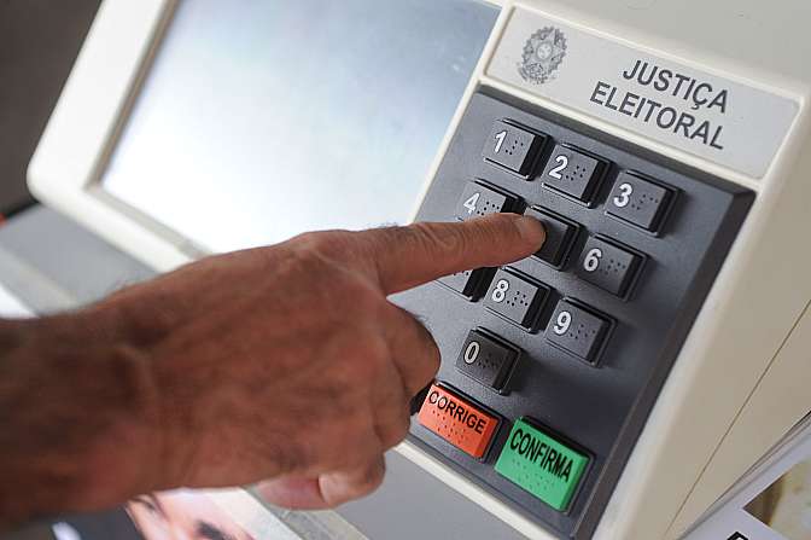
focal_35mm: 70
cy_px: 270
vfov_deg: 19.4
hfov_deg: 28.9
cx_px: 406
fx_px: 1576
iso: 800
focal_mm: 70
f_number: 4
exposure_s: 1/200
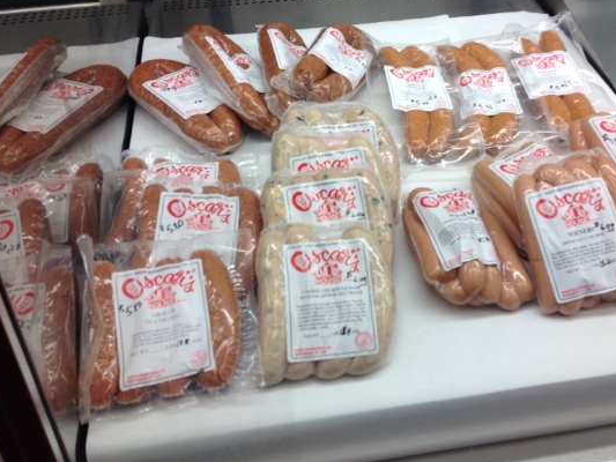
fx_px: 748
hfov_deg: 44.6
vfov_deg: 34.3
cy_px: 198
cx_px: 362
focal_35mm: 42
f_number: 2.4
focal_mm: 4.28
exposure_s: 1/33
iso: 50
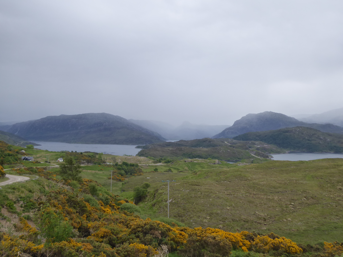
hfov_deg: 47.9
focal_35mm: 39
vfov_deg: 36.8
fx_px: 386
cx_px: 172
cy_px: 128
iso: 160
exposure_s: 1/640
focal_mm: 6.7
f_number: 3.7
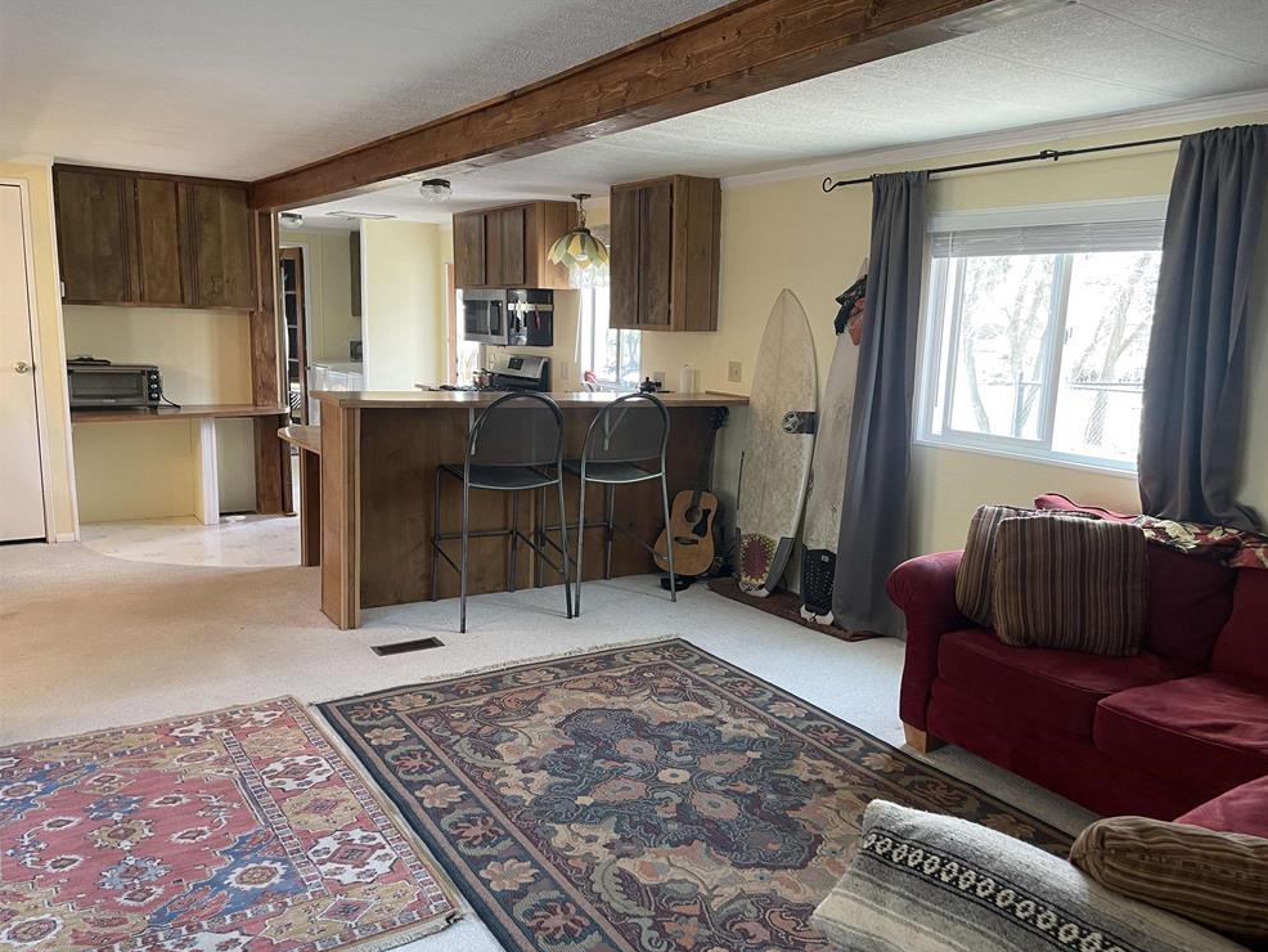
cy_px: 490
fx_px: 989
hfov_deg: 65.3
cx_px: 657
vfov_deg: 51.4
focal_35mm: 27
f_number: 1.6
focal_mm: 4.2
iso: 125
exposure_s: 1/60
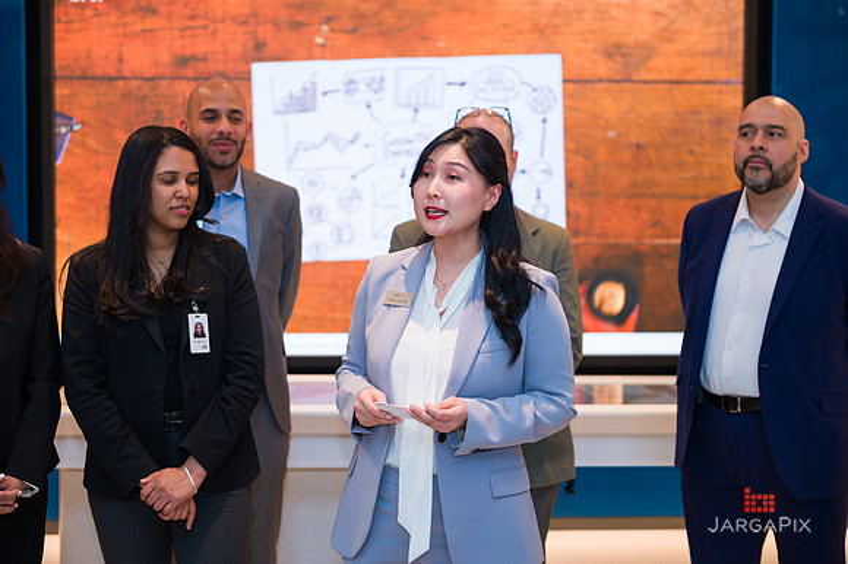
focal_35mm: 70
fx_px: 1648
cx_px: 424
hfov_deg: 28.9
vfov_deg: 19.4
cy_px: 282
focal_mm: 70
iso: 800
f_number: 4
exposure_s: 1/200
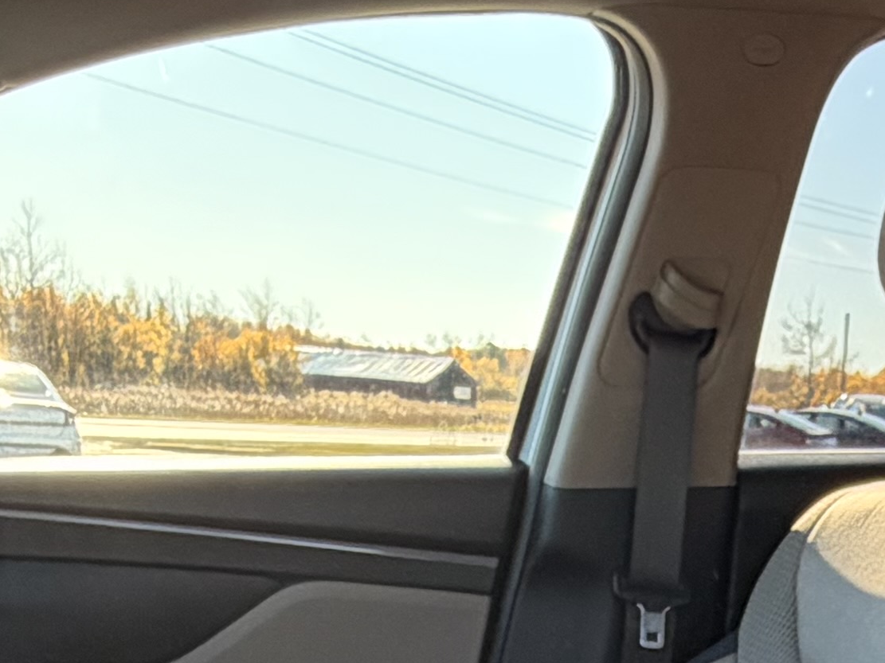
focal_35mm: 72
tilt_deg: -19.6
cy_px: 1046
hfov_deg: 26.5
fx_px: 1841
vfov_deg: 17.9
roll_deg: -2.9
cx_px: 719
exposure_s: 1/143
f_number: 2.2
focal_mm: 2.22
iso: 50
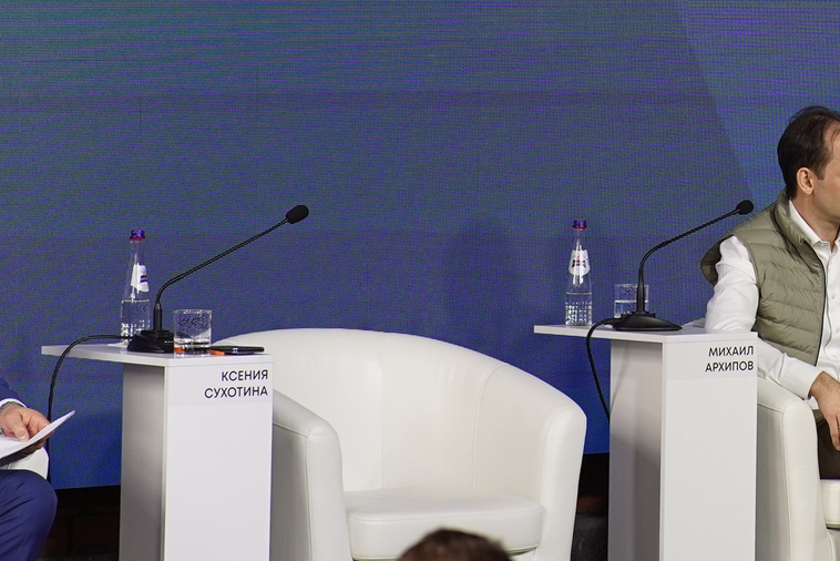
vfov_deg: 4.8
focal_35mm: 287
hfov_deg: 7.1
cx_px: 1031
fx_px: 6699
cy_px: -97
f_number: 2.8
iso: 320
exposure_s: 1/200
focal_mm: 85
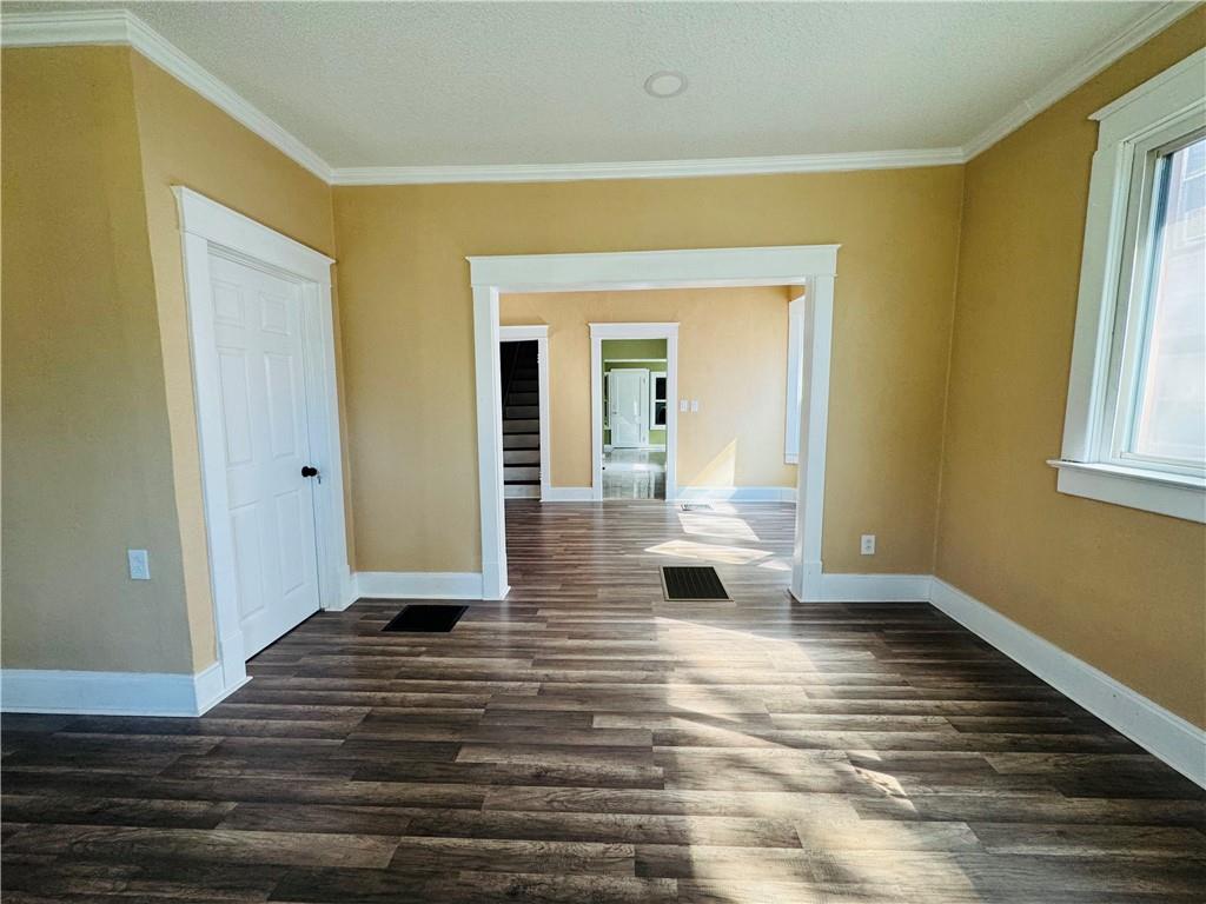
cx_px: 603
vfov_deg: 85.7
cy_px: 452
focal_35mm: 14
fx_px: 488
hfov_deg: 102.1
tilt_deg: -7.0
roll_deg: +0.6
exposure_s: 1/99
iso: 200
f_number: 2.2
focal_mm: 2.22
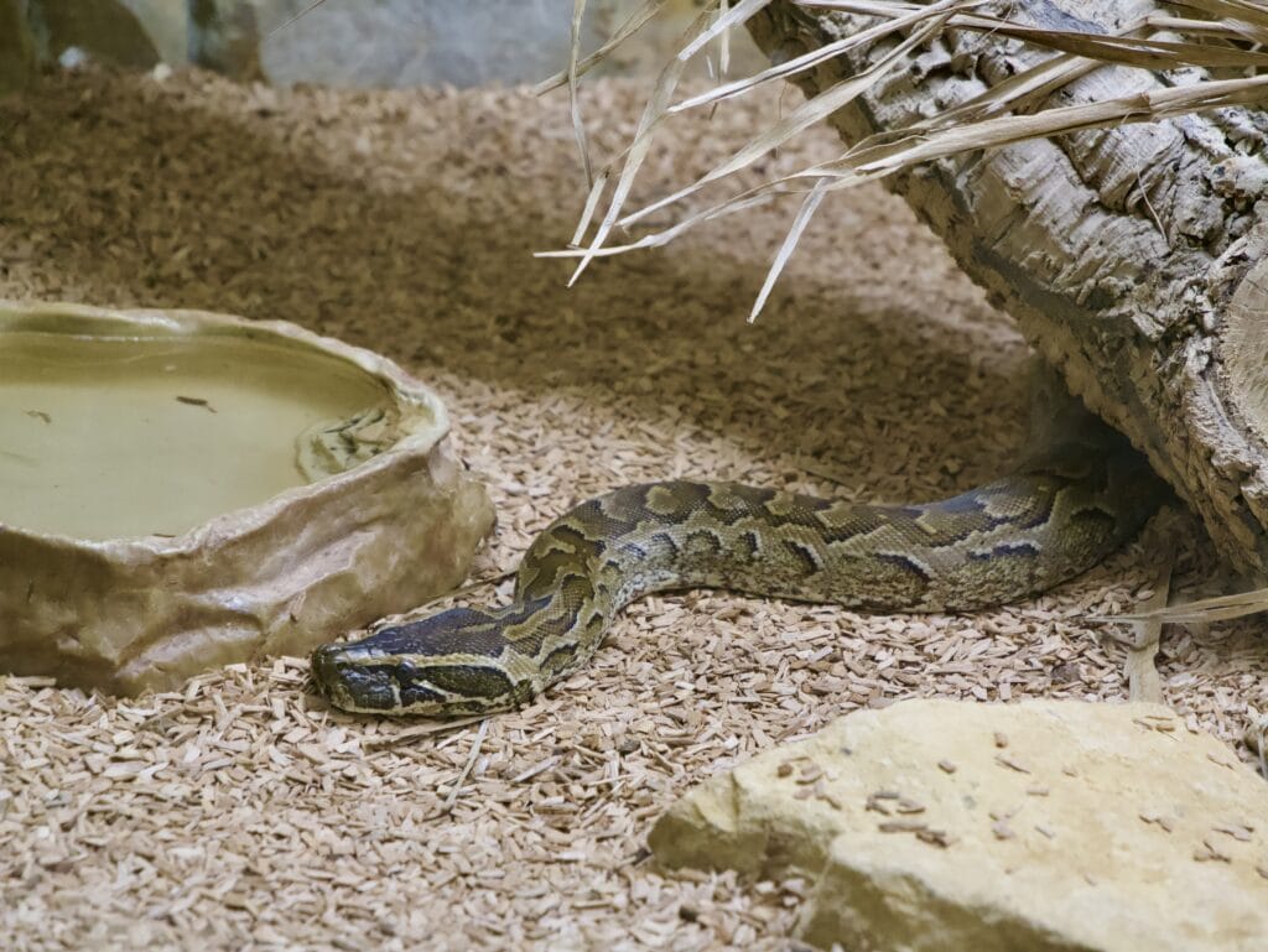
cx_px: 634
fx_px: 4398
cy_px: 476
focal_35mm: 120
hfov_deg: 16.4
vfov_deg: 12.4
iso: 2500
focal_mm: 60
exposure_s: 1/125
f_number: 4
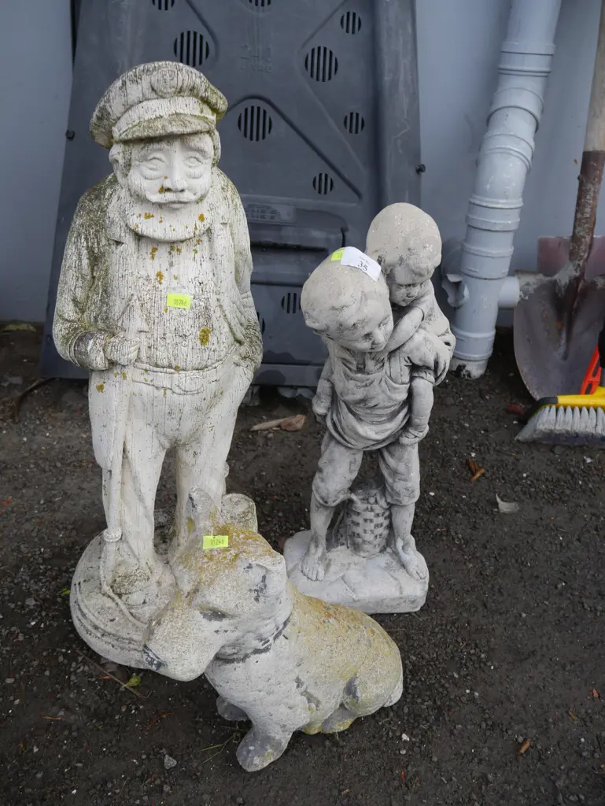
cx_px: 302
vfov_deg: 63.4
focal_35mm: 28
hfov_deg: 49.8
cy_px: 403
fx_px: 652
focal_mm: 14
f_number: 4.5
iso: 200
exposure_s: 1/200
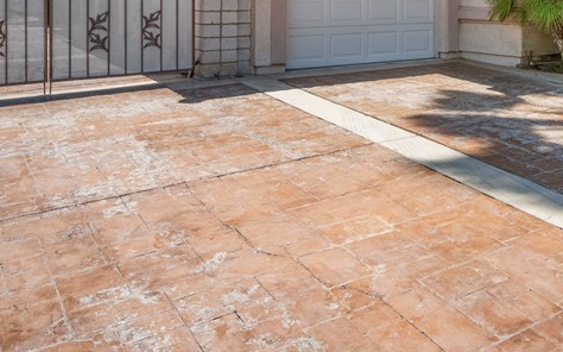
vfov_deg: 28.3
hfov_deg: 44.5
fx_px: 644
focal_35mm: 42
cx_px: 466
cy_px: -15
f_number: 8
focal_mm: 18
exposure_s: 1/640
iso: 640
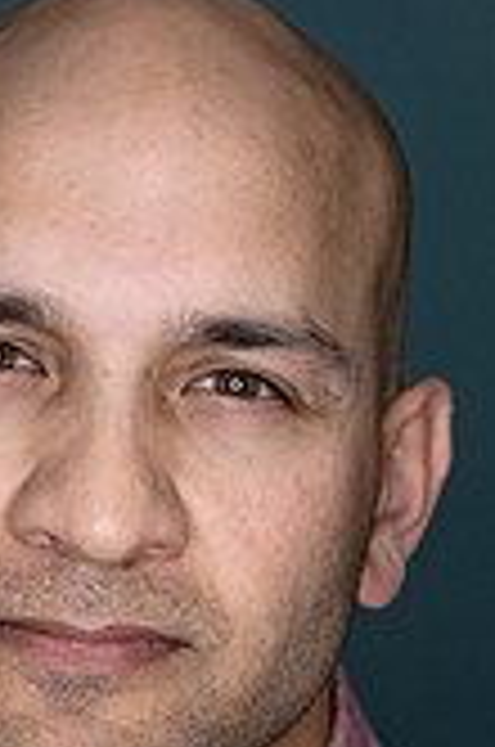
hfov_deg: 5.9
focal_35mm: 231
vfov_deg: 8.9
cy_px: 752
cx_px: 45
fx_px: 4784
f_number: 3.5
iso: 2000
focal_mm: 85
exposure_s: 1/320
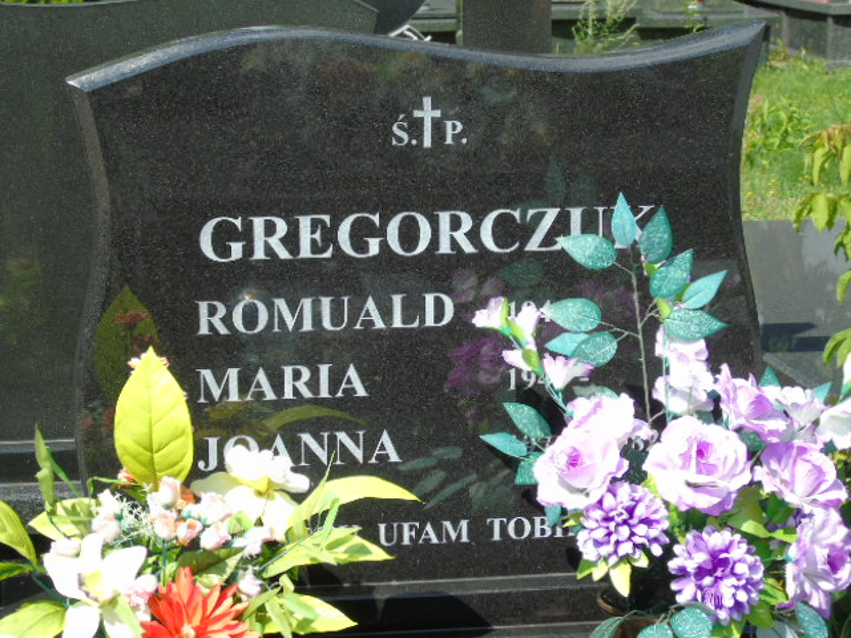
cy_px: 319
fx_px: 2655
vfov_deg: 13.7
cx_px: 426
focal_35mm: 108
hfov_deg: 18.2
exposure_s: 1/320
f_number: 4.4
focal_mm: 19
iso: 80
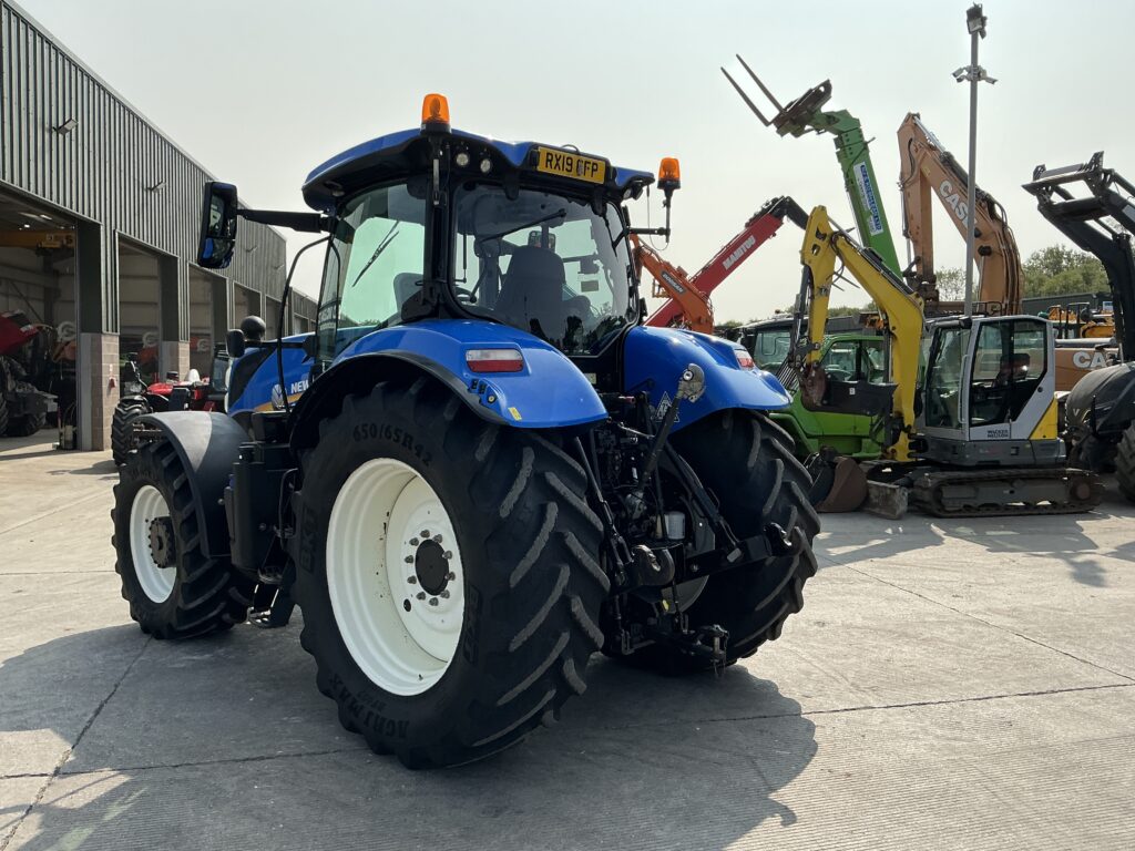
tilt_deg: -2.9
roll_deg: -1.4
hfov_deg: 63.4
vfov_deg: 49.7
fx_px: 918
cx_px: 568
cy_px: 426
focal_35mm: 28
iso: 25
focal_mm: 3
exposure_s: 1/2058
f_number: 1.8
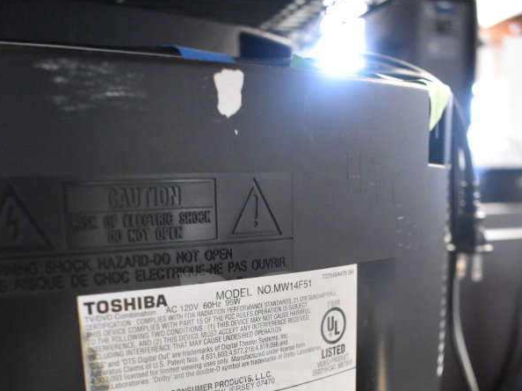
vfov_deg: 34.2
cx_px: 256
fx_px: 603
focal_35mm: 40
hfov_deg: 46.8
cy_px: 342
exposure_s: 1/30
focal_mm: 18
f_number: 3.5
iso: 4500
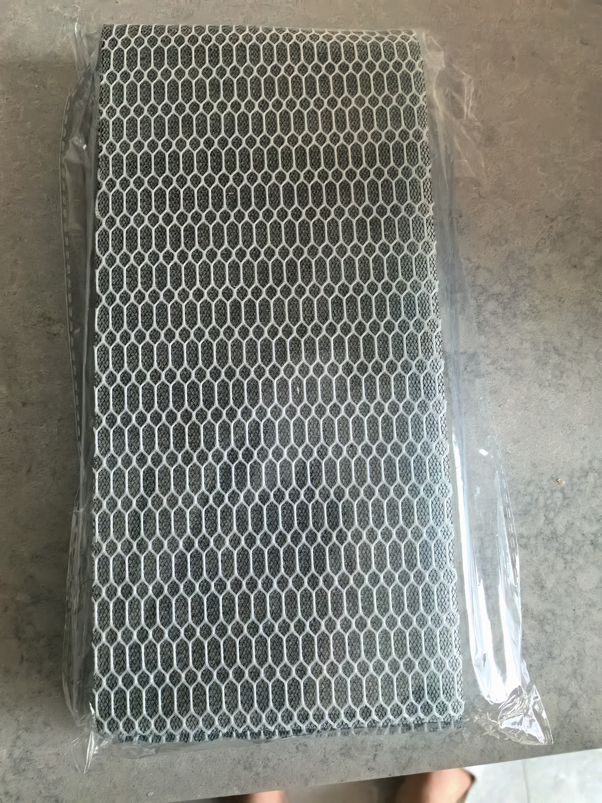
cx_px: 301
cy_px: 402
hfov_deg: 51.4
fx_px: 626
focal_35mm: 27
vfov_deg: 65.3
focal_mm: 5.72
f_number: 2.8
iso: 3200
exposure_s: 1/500
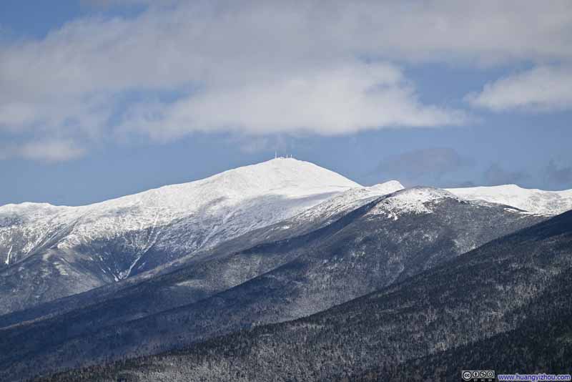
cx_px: 286
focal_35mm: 120
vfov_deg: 11.4
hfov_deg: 17.1
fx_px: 1907
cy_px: 191
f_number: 5.6
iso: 100
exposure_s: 1/2000
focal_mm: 120
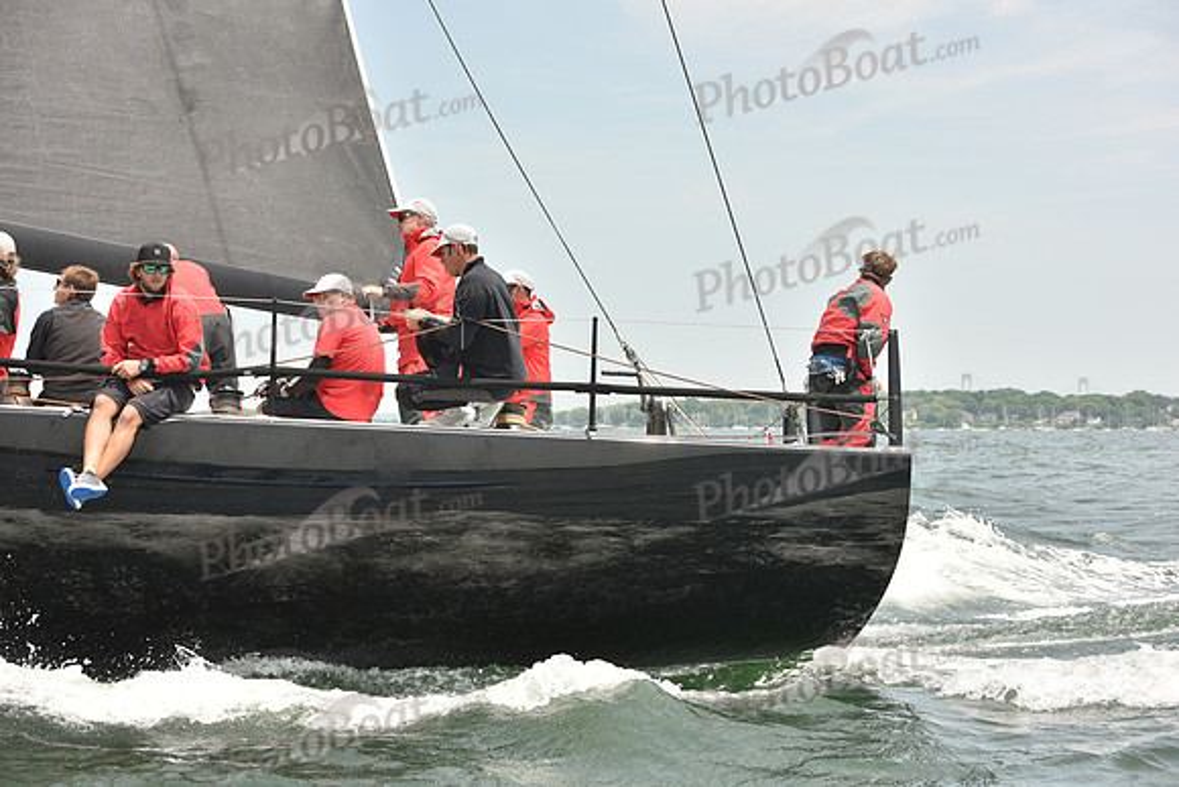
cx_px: 590
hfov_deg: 28.8
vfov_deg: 19.5
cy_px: 394
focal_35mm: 70
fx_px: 2293
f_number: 8
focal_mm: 70
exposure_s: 1/1000
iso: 400
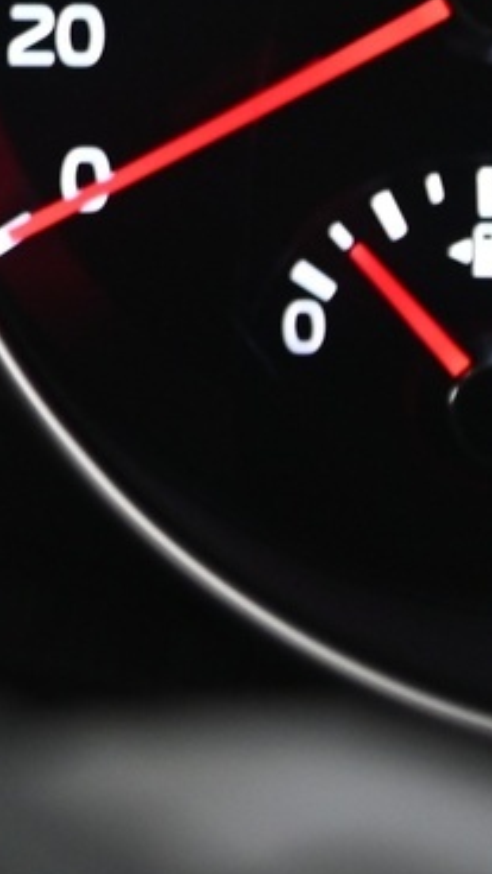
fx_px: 9115
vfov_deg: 5.5
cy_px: -318
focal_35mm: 393
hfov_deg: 3.1
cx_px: -777
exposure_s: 1/25
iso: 2000
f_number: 4
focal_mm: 85
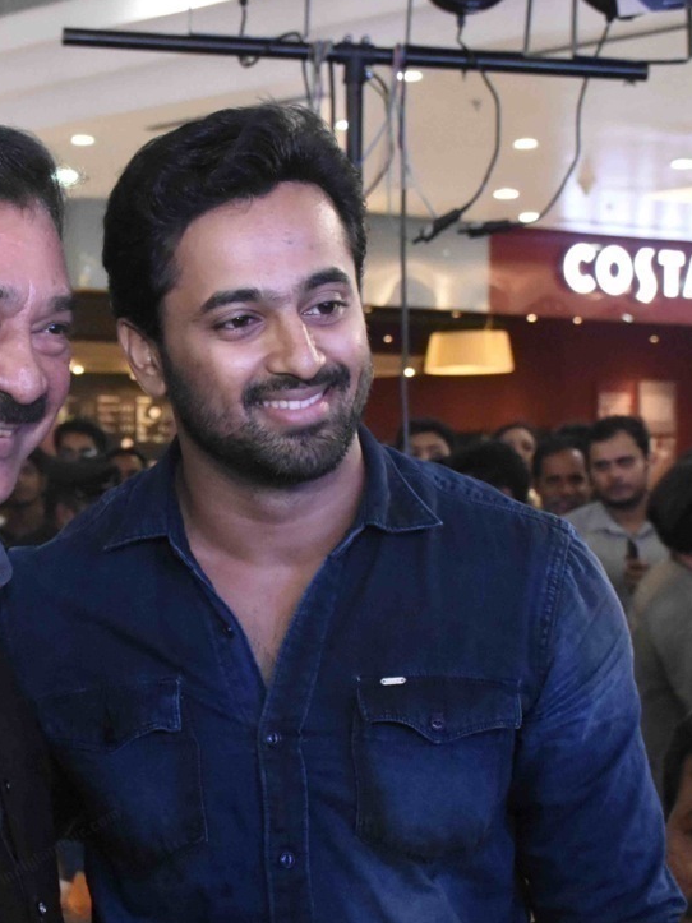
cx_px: 88
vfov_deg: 23.5
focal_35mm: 83
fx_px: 2213
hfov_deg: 17.5
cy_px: 547
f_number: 7.1
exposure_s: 1/100
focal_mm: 32
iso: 8000
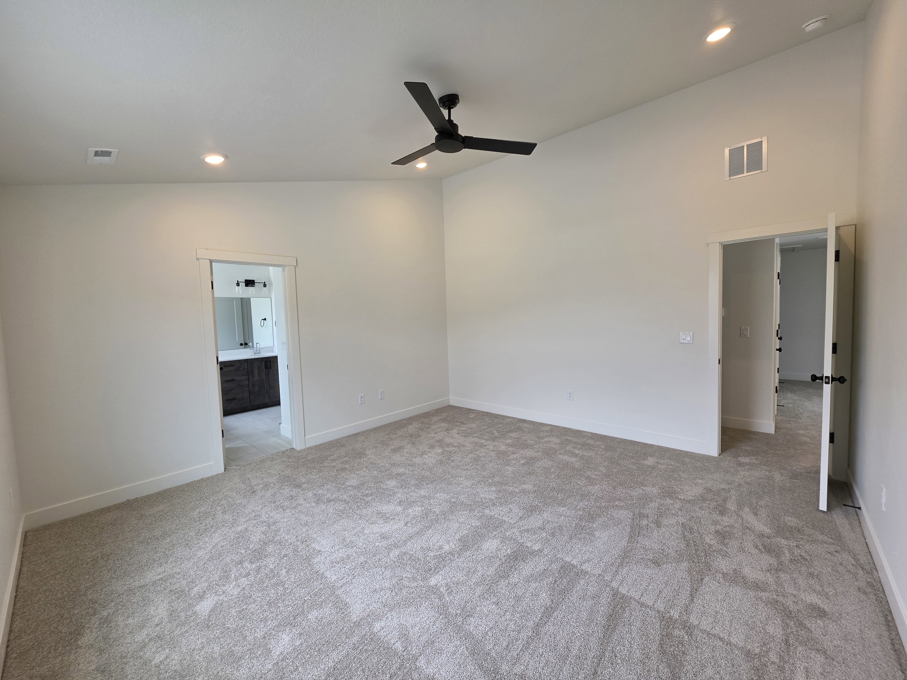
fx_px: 341
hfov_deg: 106.2
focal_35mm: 13
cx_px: 454
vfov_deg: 89.9
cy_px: 340
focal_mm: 2.2
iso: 64
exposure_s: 1/120
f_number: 1.9
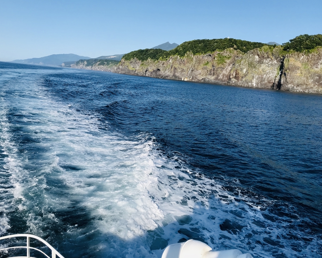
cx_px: 155
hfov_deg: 58.7
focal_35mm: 30
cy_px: 126
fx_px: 286
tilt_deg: -8.3
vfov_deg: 48.5
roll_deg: -6.1
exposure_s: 1/2660
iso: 20
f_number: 1.8
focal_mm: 3.99
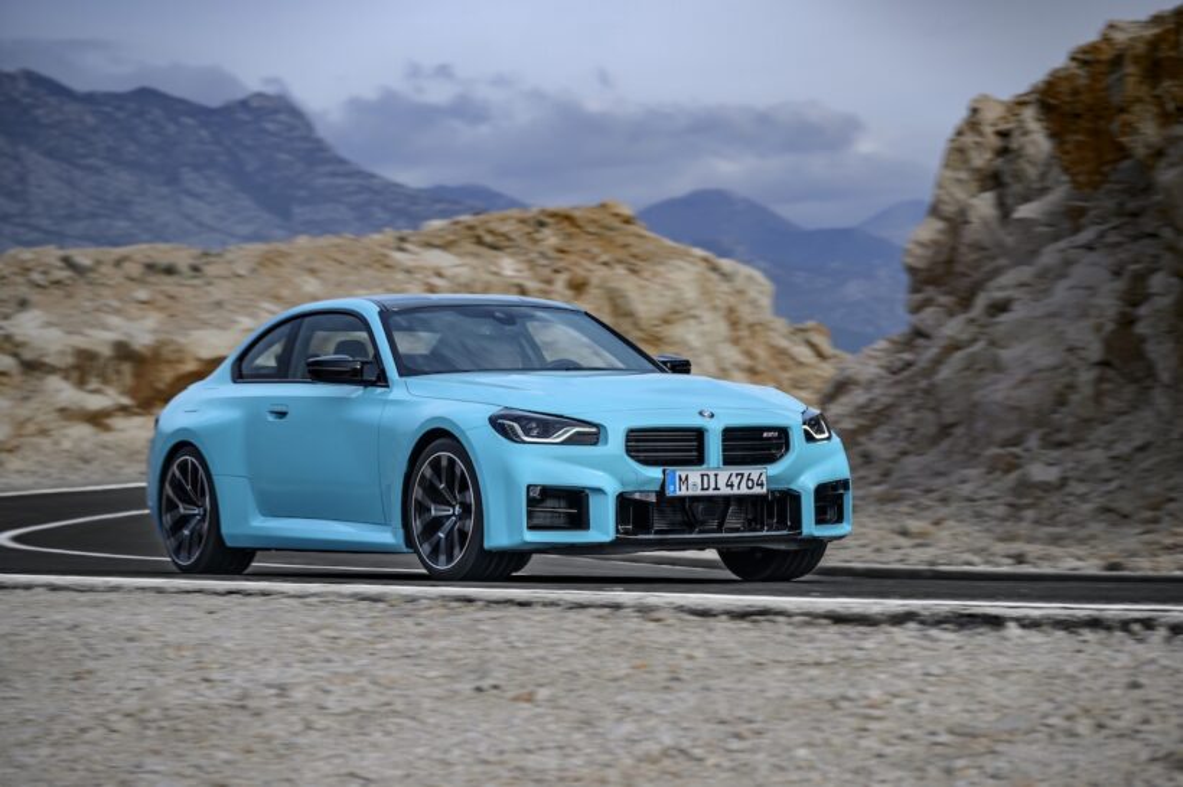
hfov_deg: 17.1
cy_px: 394
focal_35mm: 120
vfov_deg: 11.4
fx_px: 3942
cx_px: 592
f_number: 5
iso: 160
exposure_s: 1/250
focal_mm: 120
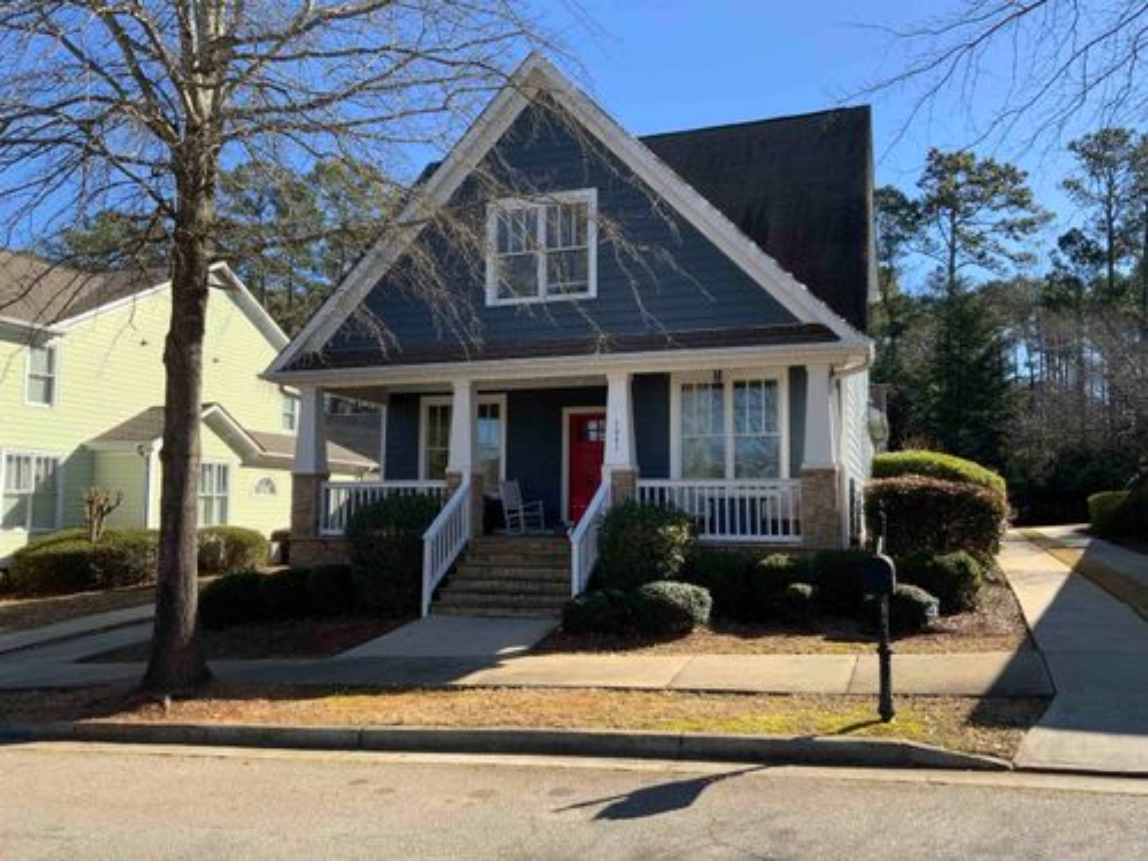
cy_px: 430
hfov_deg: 61.7
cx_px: 574
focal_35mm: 29
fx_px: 962
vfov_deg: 48.2
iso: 16
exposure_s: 1/883
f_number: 1.8
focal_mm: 3
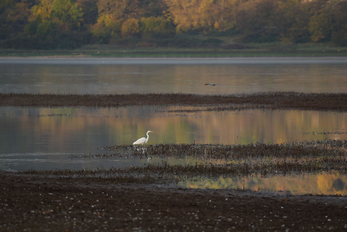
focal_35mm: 300
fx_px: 2891
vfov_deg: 4.6
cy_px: 116
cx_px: 174
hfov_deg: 6.9
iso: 160
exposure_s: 1/400
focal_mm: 200
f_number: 2.8
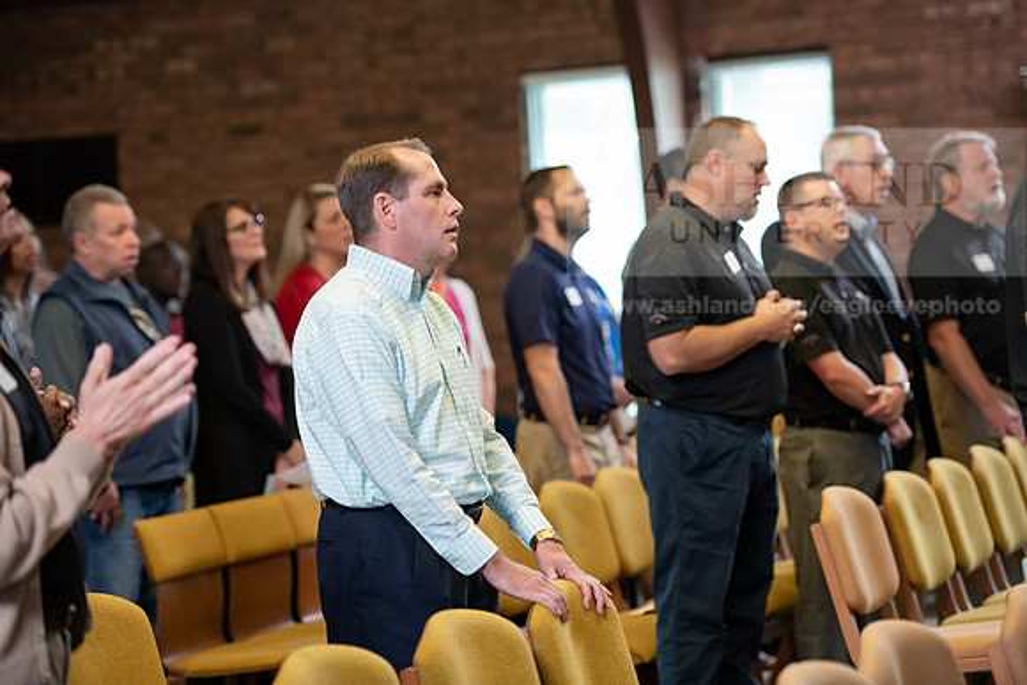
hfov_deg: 17.6
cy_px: 342
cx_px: 514
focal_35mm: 116
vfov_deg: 11.8
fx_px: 3310
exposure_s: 1/125
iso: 2000
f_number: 2.8
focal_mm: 116
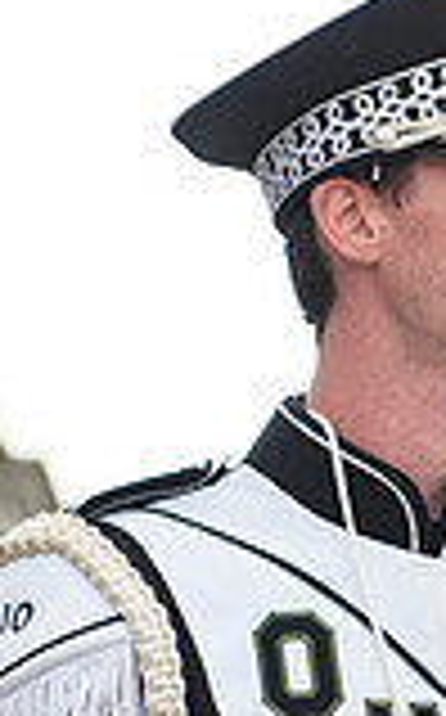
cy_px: 164
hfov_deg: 4.9
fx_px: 5090
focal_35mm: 261
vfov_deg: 8.0
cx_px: 869
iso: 1600
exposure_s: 1/320
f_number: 3.5
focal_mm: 70
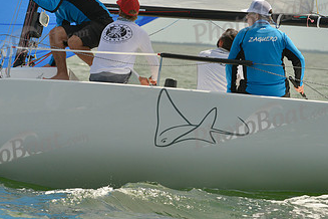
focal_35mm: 355
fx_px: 3234
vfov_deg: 3.9
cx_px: 141
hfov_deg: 5.8
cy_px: 85
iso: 280
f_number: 9
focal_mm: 200
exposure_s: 1/1000
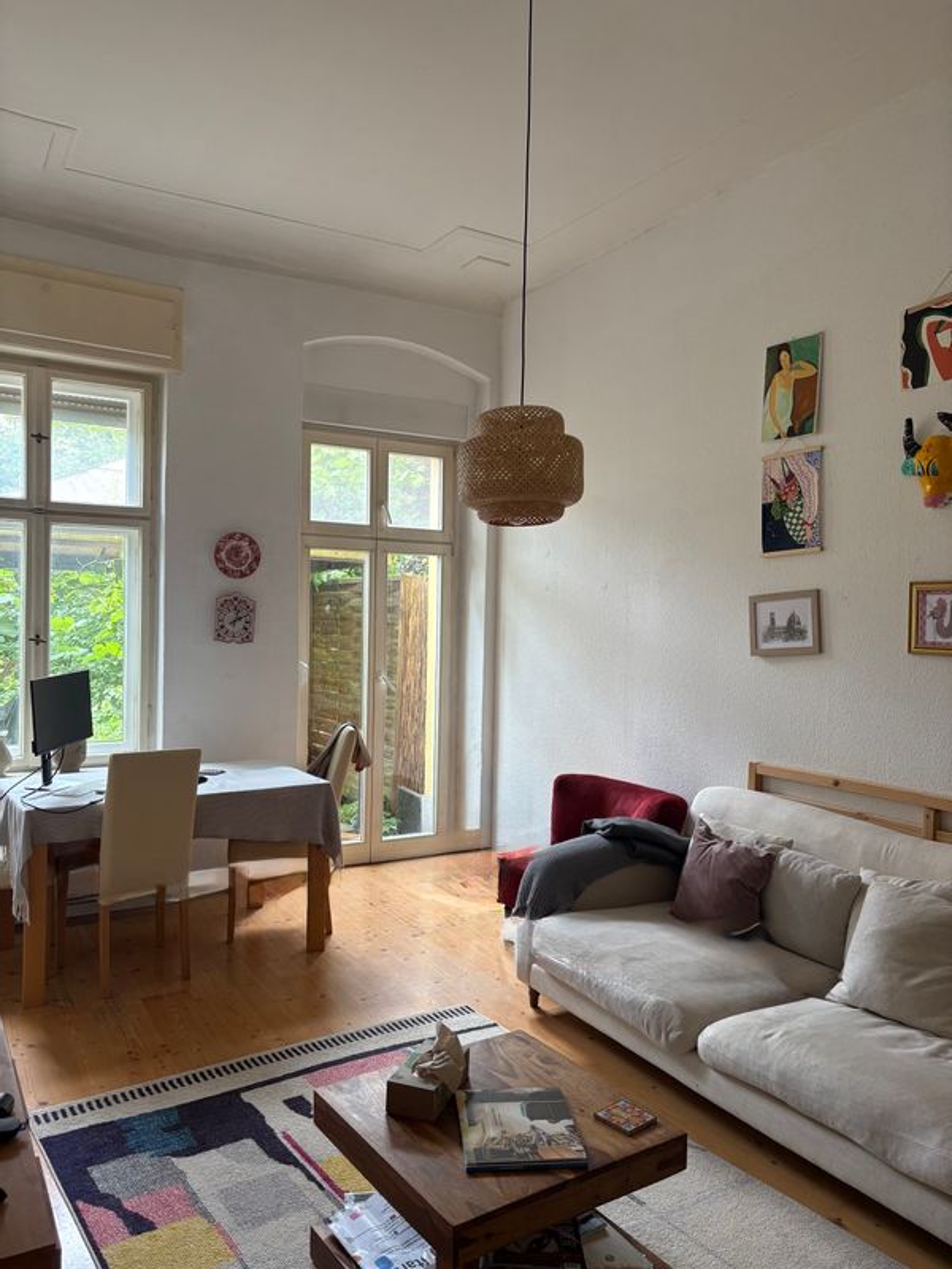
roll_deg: -1.3
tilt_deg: +0.1
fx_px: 953
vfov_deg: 67.3
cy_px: 634
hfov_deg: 53.1
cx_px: 476
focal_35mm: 26
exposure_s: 1/114
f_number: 1.6
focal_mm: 5.96
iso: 125
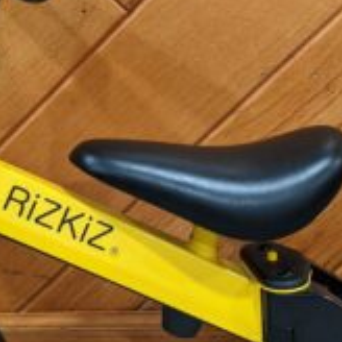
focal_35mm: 87
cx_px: 162
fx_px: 972
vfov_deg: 19.9
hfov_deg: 19.9
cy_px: 168
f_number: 1.8
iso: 258
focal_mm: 4.44
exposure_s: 1/24
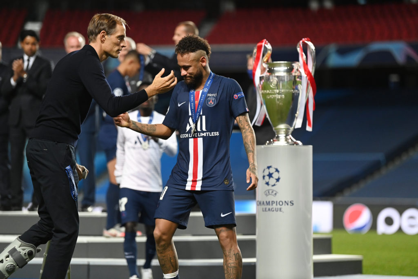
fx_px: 2032
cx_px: 209
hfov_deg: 11.7
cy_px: 140
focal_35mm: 175
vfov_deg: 7.8
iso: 4000
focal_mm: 175
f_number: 3.2
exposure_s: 1/2000
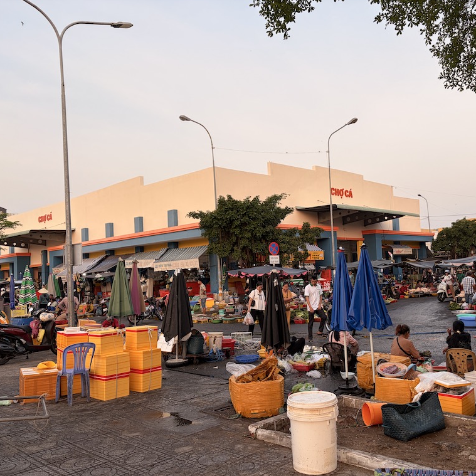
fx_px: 482
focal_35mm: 31
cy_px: 240
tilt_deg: +4.0
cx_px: 284
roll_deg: +2.1
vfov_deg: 52.5
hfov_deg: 52.2
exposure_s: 1/179
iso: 40
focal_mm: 5.96
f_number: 1.6
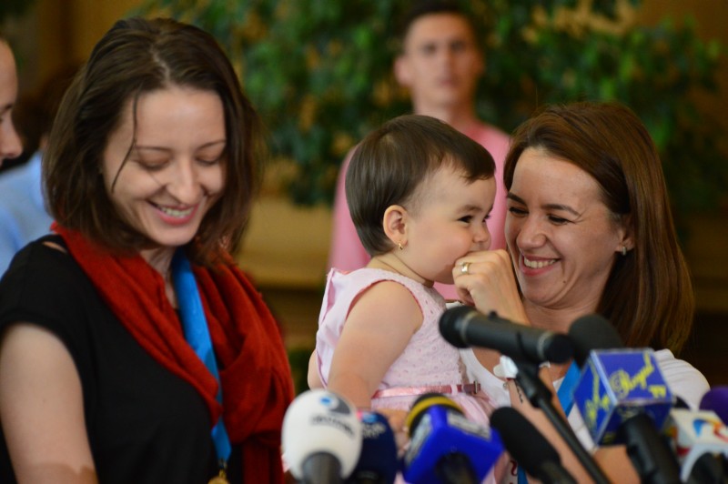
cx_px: 364
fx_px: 5910
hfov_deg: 7.0
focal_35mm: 292
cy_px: 242
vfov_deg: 4.7
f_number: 4.8
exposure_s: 1/400
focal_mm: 195
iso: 1600
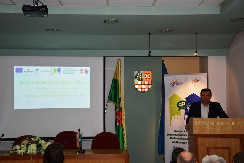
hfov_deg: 33.4
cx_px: 122
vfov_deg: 22.6
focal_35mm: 60
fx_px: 407
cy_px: 82
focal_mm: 40
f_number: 4.5
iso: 400
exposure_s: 1/100
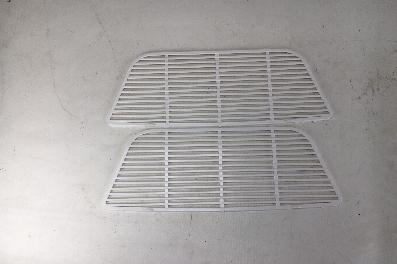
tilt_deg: -76.6
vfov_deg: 42.3
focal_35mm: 31
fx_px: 342
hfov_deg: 60.3
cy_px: 146
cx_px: 195
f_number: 2.2
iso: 25
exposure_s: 1/382
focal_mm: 4.15
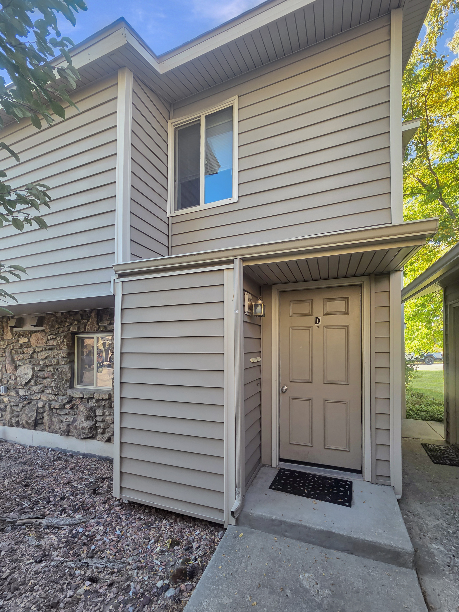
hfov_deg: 89.9
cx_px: 230
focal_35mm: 13
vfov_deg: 106.2
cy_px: 306
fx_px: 230
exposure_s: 1/255
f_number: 2.2
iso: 50
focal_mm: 2.2
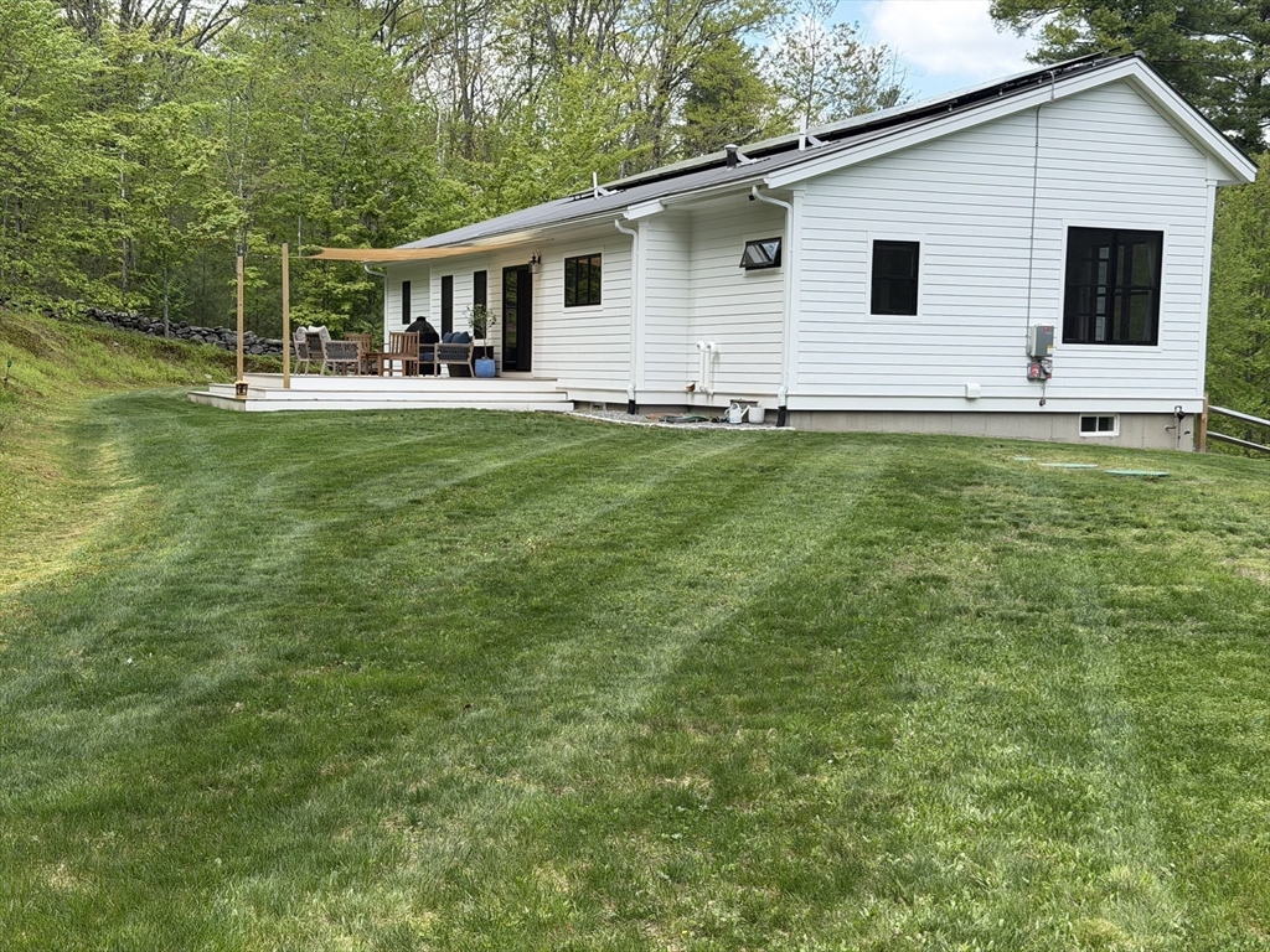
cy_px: 476
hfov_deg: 39.7
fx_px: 1761
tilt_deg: -3.8
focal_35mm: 48
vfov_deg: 30.3
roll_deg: -1.1
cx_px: 635
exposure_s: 1/1429
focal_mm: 6.76
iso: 64
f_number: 1.78
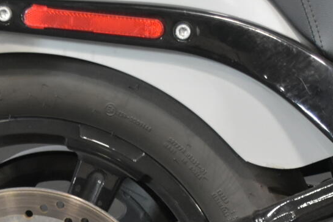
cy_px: 321
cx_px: 208
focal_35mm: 143
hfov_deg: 14.3
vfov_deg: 9.4
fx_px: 1323
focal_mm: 26
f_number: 4.2
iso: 1600
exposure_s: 1/30
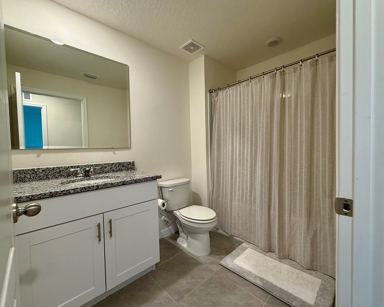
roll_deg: +1.0
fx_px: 170
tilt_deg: -2.0
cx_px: 196
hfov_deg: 96.8
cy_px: 153
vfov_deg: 84.0
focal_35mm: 15
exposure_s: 1/60
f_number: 2.2
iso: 200
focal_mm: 2.22
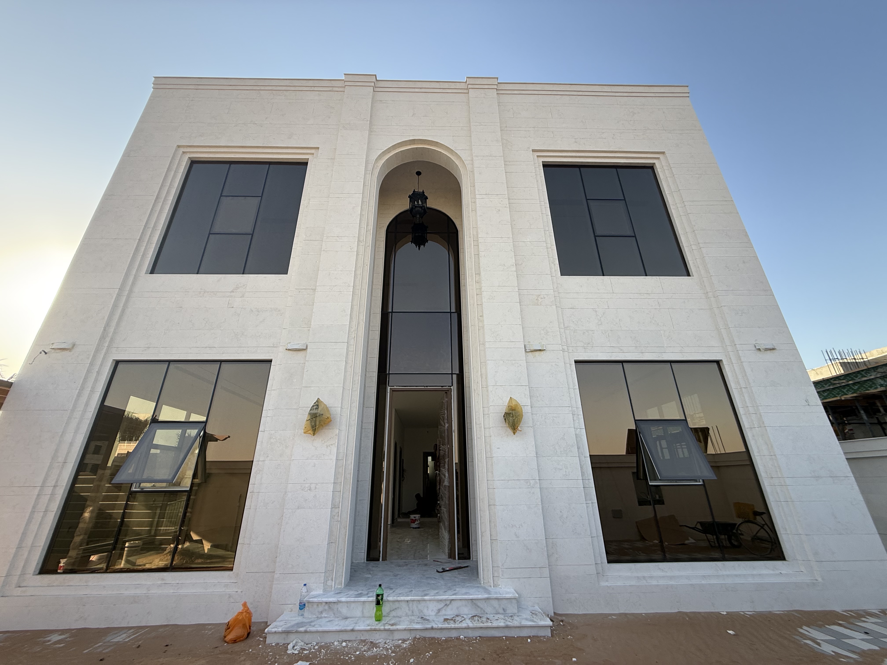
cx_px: 444
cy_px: 332
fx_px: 359
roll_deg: +1.0
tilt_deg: +24.1
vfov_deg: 85.7
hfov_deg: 102.1
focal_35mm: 14
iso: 50
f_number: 2.2
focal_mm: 2.22
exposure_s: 1/701
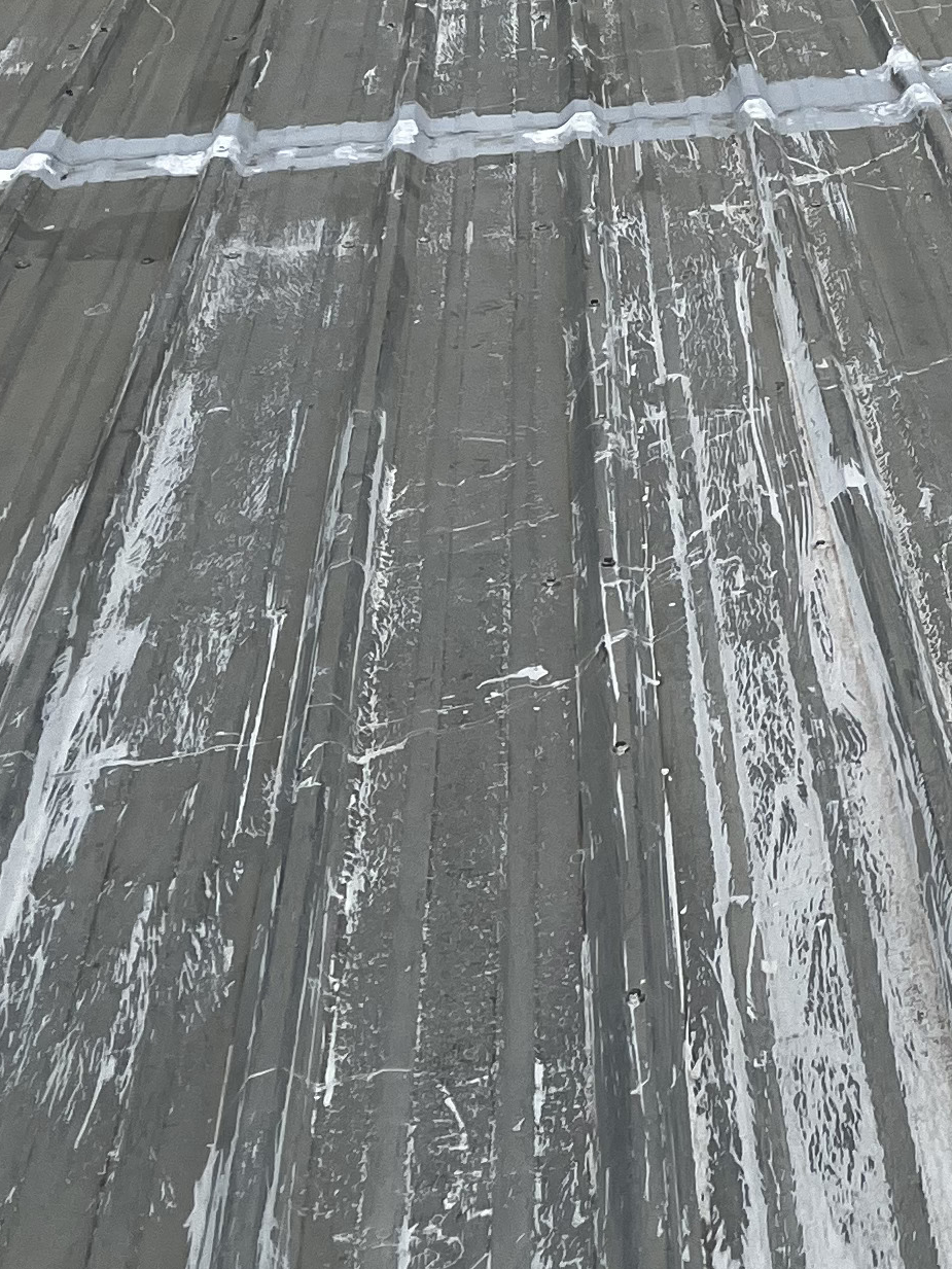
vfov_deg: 22.1
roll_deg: +2.0
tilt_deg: -16.5
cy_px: -17
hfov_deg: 15.8
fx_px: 3116
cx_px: 1472
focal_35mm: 85
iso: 50
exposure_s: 1/6494
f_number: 1.6
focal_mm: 5.1
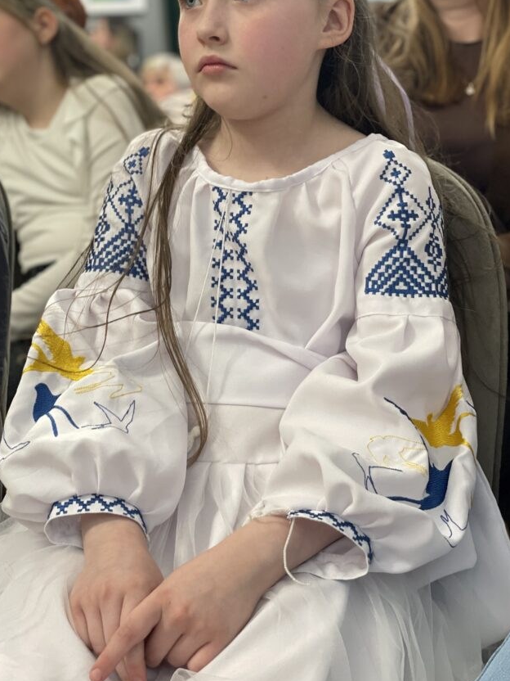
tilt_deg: -4.3
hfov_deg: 22.9
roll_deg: -0.9
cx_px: 265
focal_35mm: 64
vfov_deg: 30.2
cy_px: 285
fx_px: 1257
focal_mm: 6
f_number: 2
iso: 125
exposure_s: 1/33
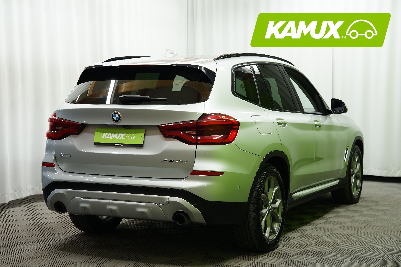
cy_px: 134
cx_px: 200
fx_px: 691
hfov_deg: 32.4
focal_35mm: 62
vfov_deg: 21.9
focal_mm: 62
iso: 500
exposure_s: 1/20
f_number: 5
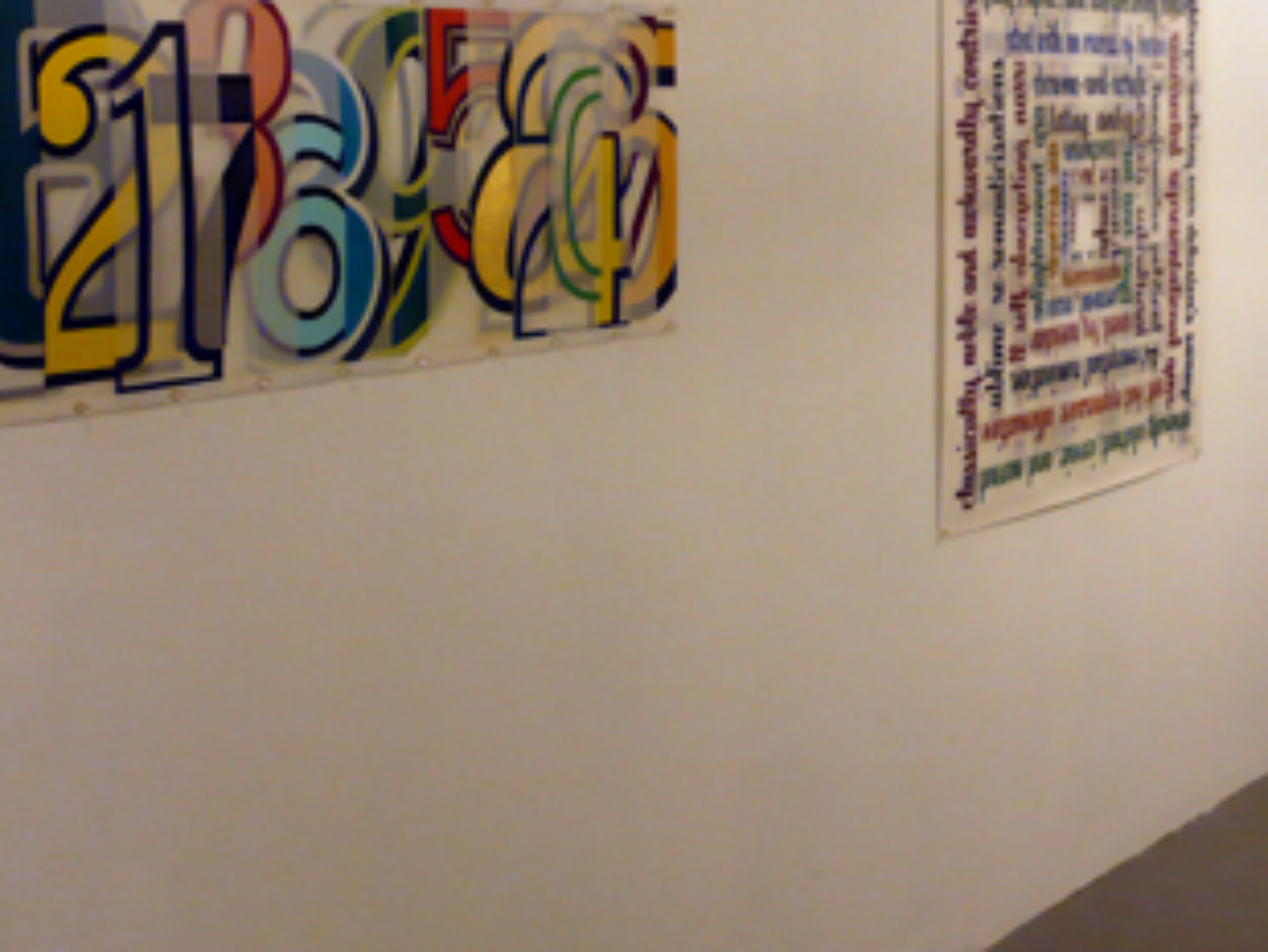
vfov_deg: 24.7
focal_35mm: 59
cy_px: 306
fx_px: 2162
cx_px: 938
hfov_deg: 32.1
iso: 200
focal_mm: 5.8
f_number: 2.8
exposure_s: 1/30
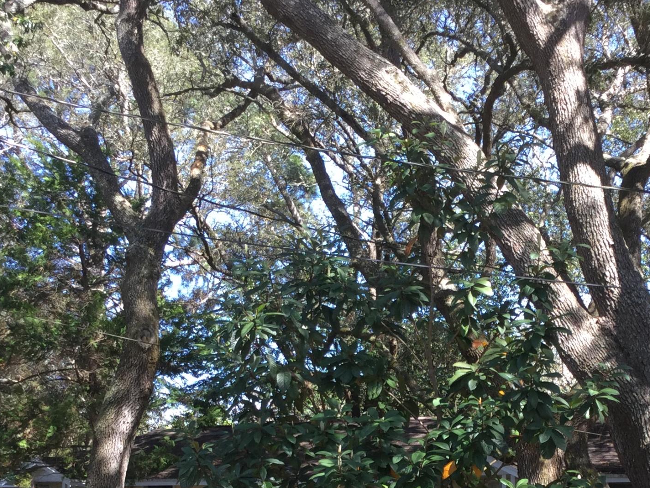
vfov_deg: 21.7
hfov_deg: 29.2
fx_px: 1239
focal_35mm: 66
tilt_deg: +1.8
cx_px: 430
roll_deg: +0.0
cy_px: 443
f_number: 2.4
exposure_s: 1/120
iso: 25
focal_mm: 3.3
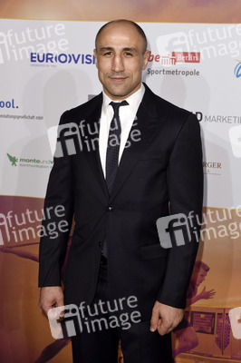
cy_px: 182
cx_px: 120
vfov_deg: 34.5
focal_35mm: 58
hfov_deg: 23.3
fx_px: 583
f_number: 5.6
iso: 500
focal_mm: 58
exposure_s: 1/160
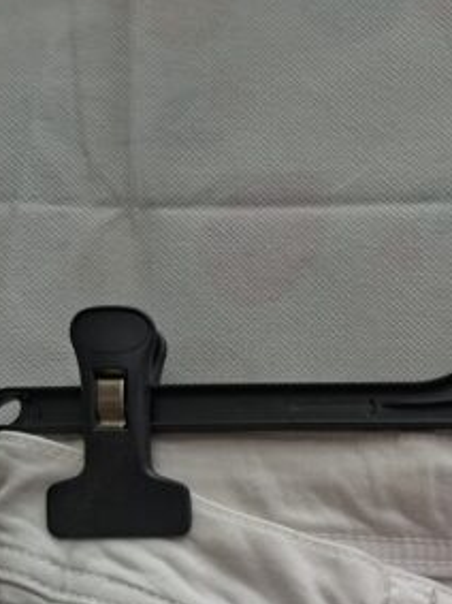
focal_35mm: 65
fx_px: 1133
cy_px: 732
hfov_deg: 20.3
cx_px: 614
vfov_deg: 26.4
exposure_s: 1/201
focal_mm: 5.54
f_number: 1.8
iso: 50
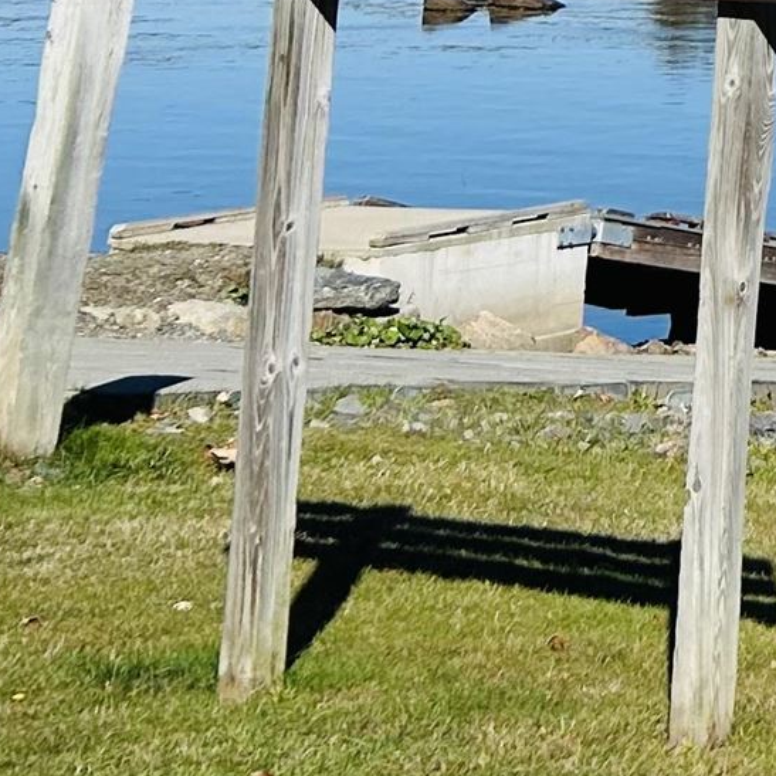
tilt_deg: +8.2
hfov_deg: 11.3
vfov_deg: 12.4
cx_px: 1868
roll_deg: -1.3
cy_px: -627
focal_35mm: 129
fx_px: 3272
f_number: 1.5
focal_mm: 5.7
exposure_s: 1/5319
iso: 50
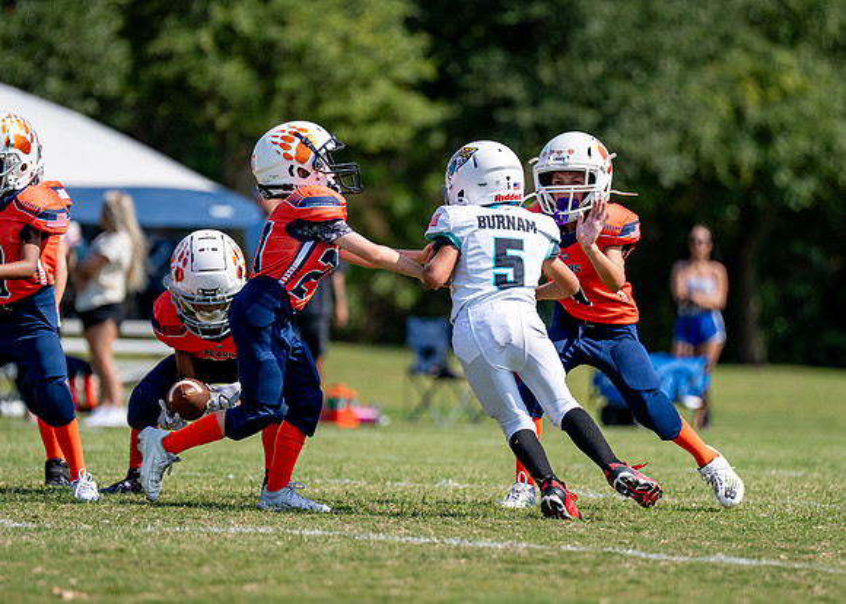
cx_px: 409
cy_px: 275
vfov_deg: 4.6
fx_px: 7545
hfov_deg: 6.4
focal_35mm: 314
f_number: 2.8
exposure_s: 1/5000
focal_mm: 200
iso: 200
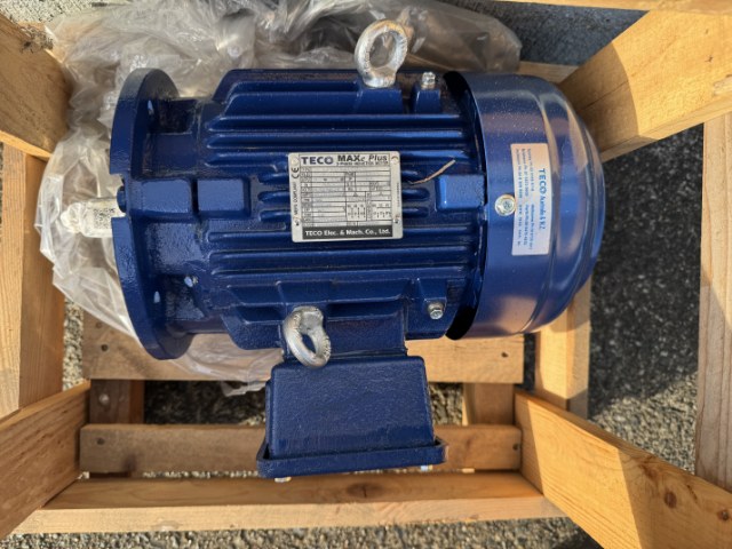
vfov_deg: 56.8
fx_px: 508
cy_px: 274
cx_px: 366
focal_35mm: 24
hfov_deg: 71.6
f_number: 1.78
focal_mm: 6.76
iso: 80
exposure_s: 1/514
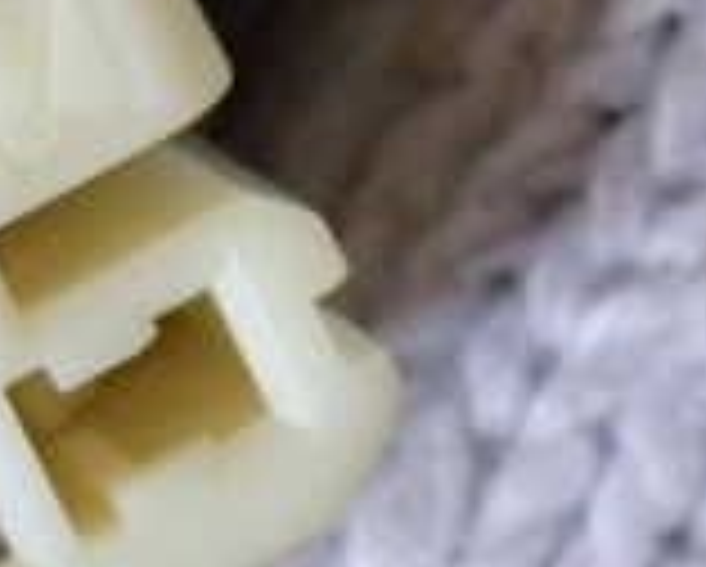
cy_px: 144
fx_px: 6862
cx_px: -247
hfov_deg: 5.8
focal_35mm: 328
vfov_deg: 4.7
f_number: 4.5
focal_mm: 15.66
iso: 640
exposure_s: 1/80
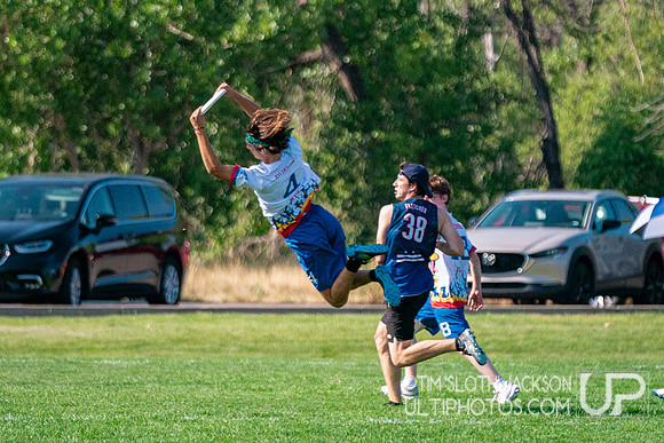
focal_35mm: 363
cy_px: 215
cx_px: 322
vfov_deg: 3.8
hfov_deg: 5.7
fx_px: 6688
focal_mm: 200
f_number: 2.8
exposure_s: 1/32000
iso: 1000
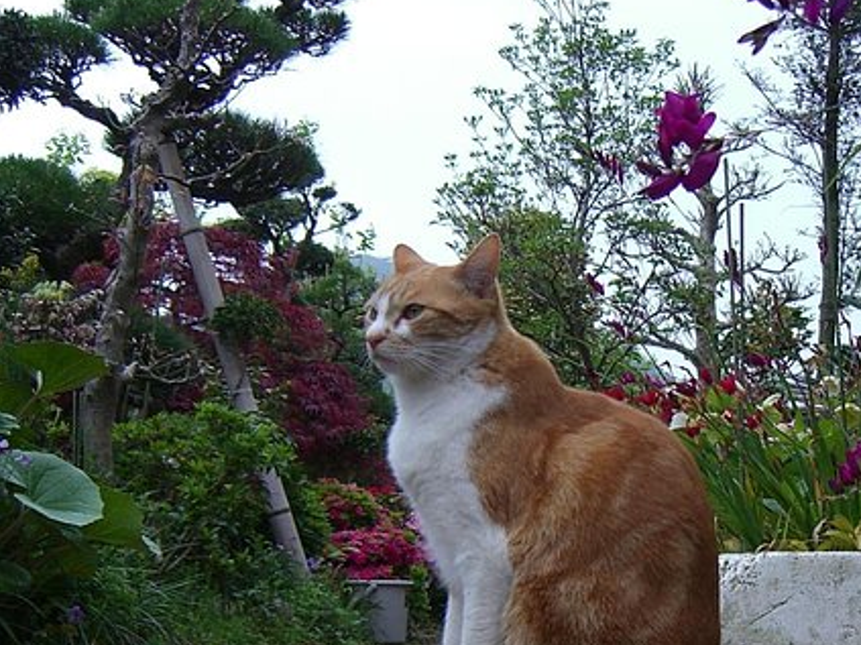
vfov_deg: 31.5
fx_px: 1144
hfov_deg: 41.2
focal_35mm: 46
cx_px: 486
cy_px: 364
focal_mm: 7.9
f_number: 2.8
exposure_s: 1/60
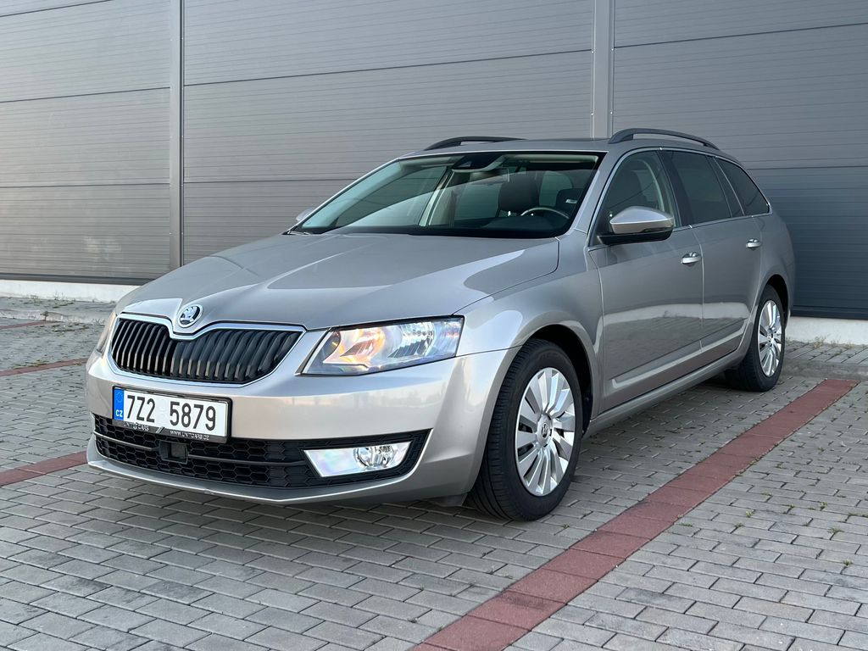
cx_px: 434
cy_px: 326
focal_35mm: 26
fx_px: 652
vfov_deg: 53.1
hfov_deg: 67.3
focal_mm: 5.7
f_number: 1.5
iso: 40
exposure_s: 1/121
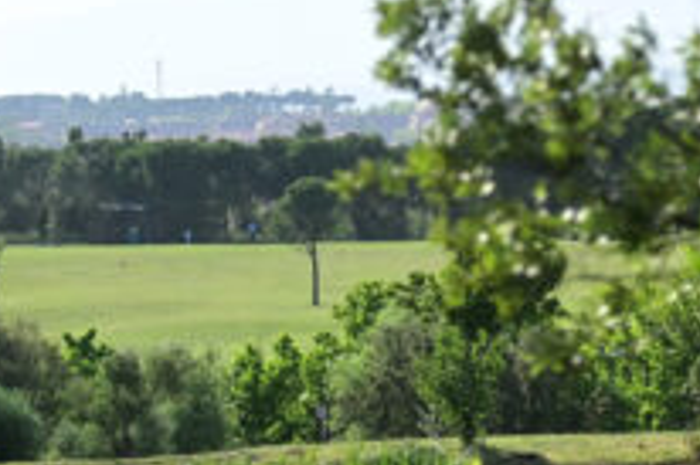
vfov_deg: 3.7
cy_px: 412
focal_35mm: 373
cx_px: 442
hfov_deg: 5.5
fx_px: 7247
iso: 500
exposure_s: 1/2500
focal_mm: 100
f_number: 4
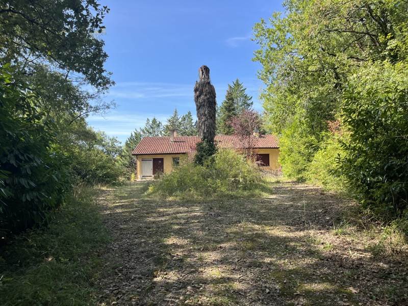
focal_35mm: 26
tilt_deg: +2.7
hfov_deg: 67.3
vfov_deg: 53.1
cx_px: 204
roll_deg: +0.3
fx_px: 306
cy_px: 153
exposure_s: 1/1186
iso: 50
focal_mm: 5.1
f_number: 1.6
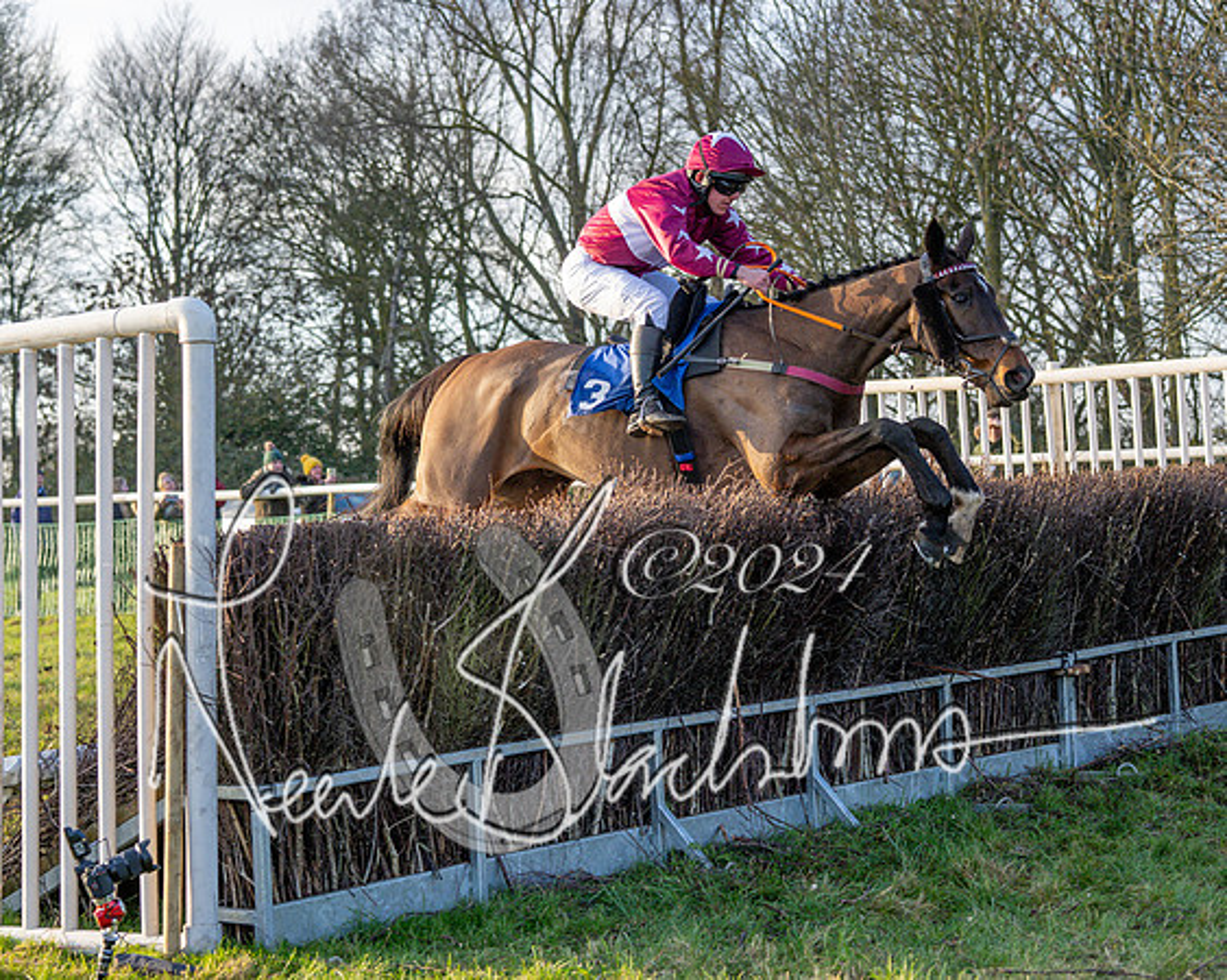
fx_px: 2531
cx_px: 535
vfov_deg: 21.9
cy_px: 514
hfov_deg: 27.2
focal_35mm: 70
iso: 800
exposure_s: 1/2000
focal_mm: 47
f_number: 2.8
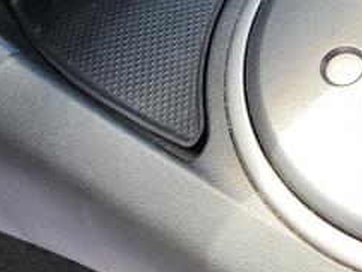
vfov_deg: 20.2
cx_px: 452
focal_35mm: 69
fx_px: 722
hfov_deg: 24.9
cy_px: -36
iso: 40
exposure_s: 1/206
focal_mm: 5.4
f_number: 1.8
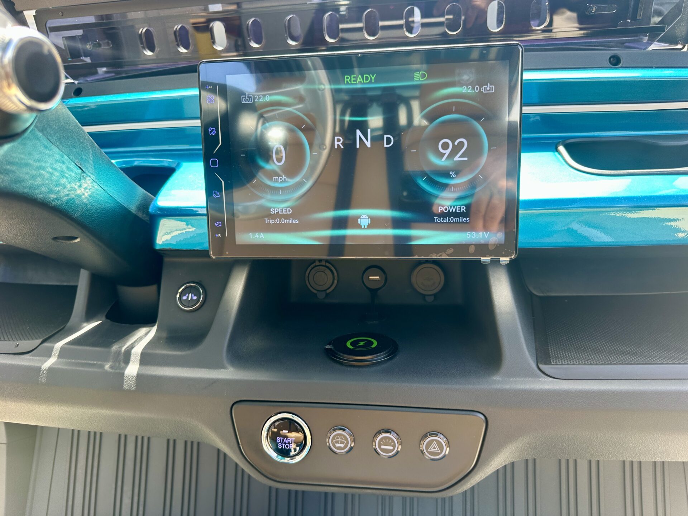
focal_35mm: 24
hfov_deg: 71.6
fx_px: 477
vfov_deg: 56.8
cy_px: 258
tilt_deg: -23.6
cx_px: 344
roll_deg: +5.3
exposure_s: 1/150
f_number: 1.78
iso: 64
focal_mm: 6.86
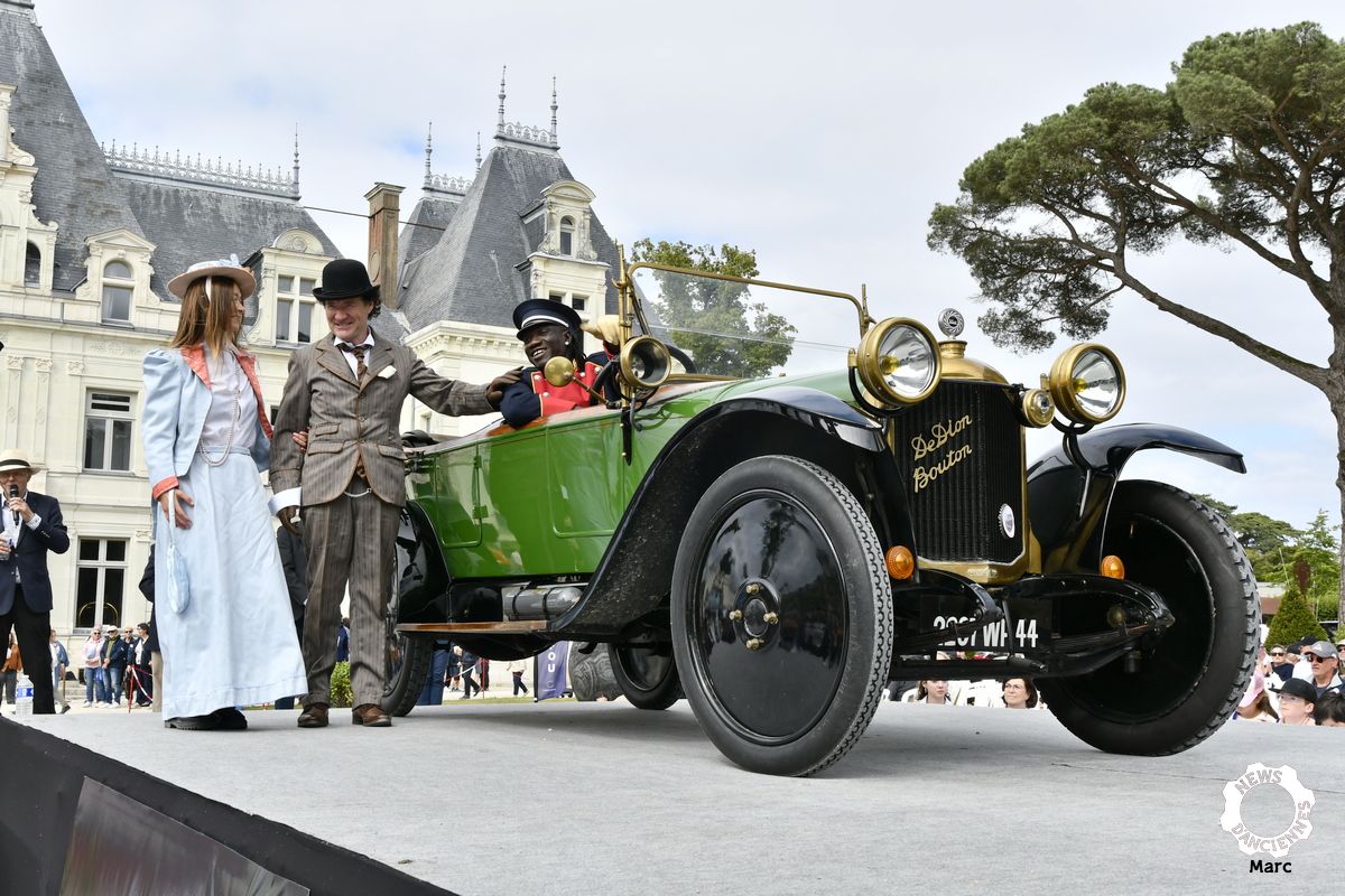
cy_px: 448
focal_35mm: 36
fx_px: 1345
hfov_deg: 53.1
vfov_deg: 36.9
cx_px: 672
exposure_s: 1/100
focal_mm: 24
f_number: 13
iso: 100
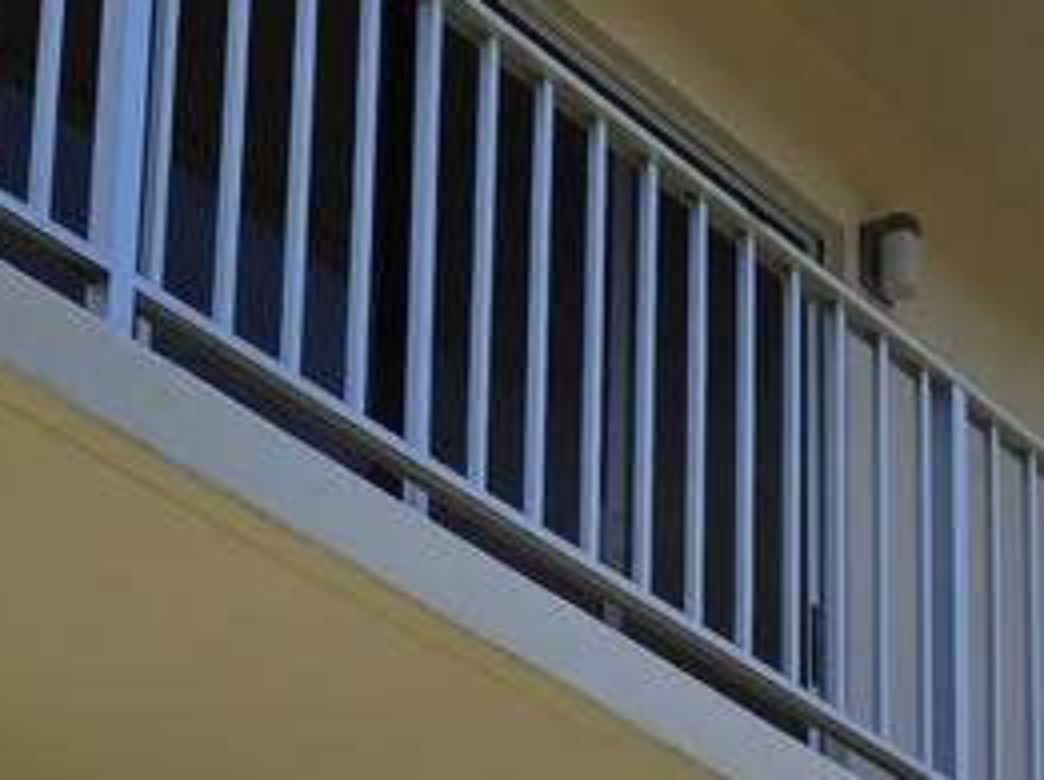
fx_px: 3403
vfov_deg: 12.3
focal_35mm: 113
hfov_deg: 17.2
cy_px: 1232
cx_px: 932
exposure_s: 1/3009
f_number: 1.8
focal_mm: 5.4
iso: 80
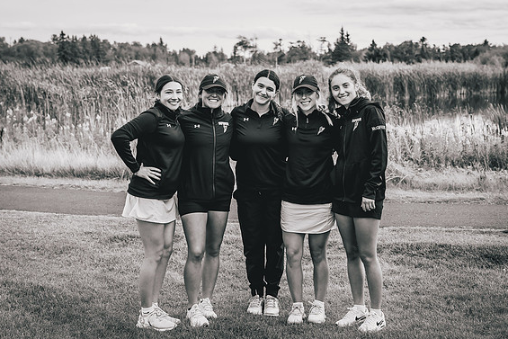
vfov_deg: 23.8
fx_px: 804
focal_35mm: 57
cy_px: 160
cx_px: 272
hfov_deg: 35.0
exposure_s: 1/1600
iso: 400
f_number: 2.8
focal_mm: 35
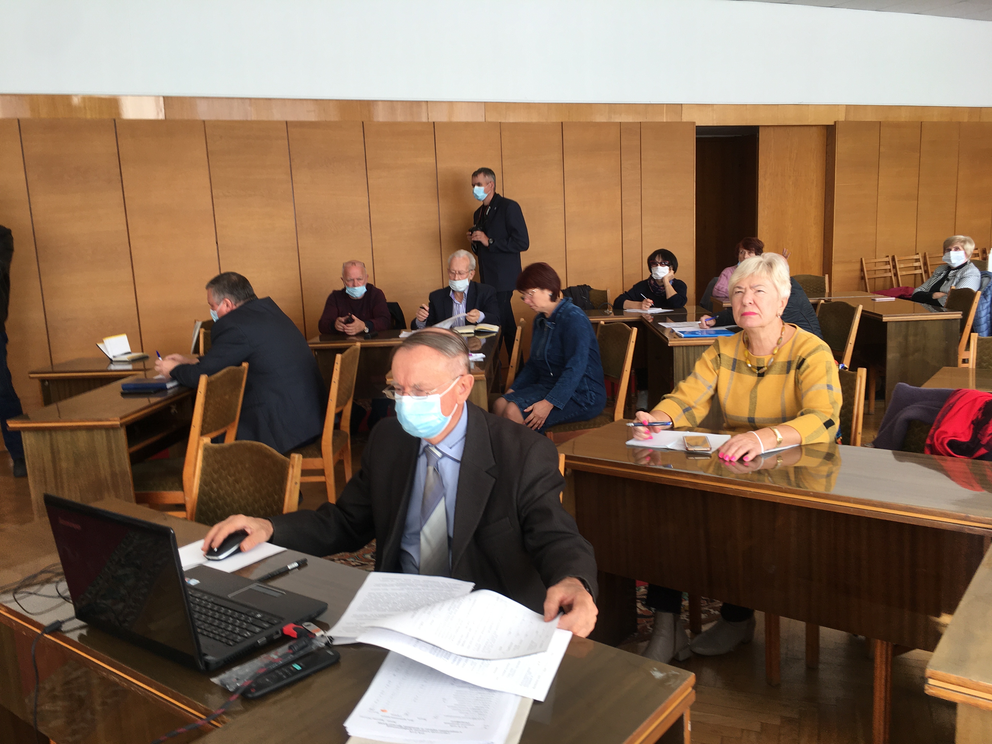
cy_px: 372
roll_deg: +2.4
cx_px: 496
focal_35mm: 29
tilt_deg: -8.1
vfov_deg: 48.2
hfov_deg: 61.7
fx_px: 831
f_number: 2.2
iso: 25
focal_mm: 4.15
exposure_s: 1/50
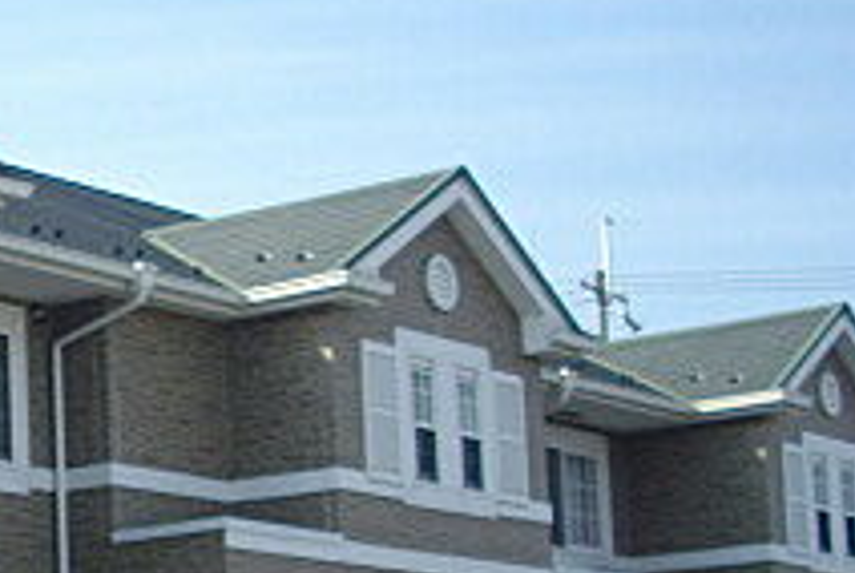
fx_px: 2759
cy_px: 521
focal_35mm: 116
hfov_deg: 16.9
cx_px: -165
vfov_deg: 11.8
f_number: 5.6
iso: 100
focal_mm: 6.2
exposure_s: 1/250
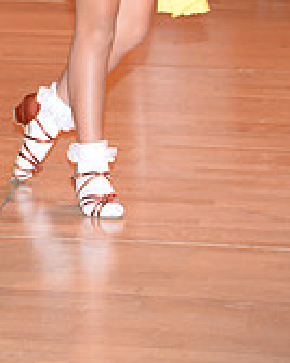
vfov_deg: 5.6
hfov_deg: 4.5
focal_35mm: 340
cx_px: -120
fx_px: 3654
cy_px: -244
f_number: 5
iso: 1250
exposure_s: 1/200
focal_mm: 105
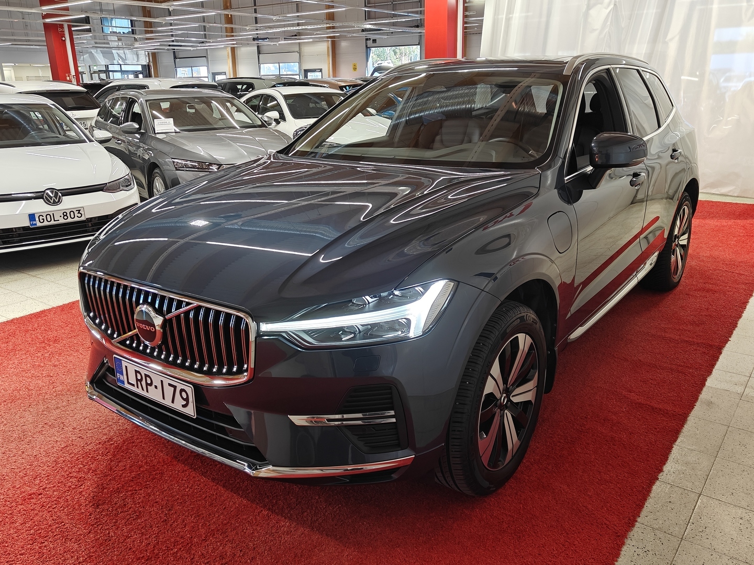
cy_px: 282
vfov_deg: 48.2
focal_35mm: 29
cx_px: 377
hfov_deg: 61.7
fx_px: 632
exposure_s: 1/64
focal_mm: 5.59
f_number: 1.8
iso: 64
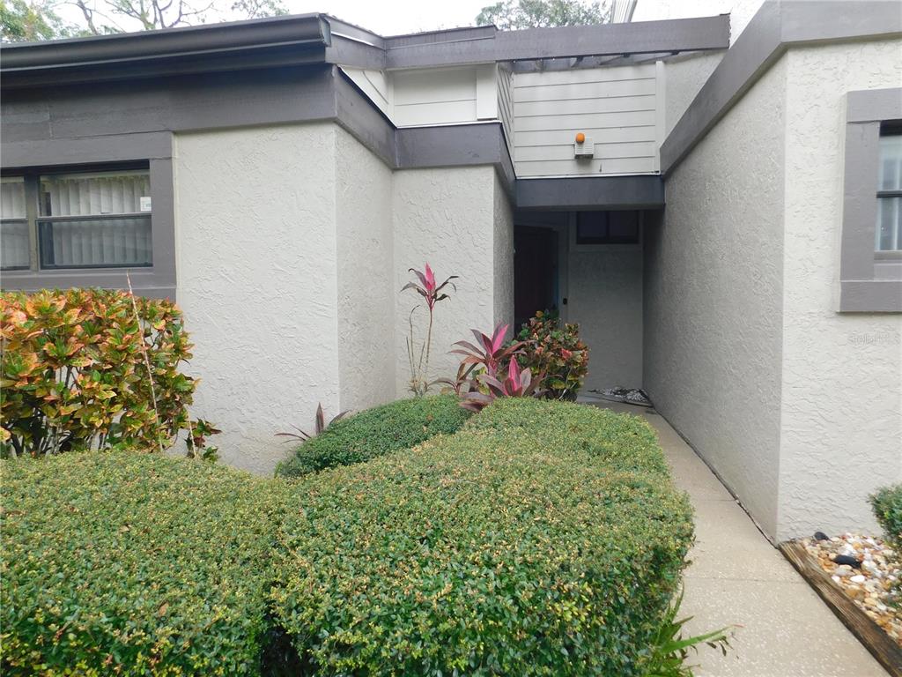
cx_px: 451
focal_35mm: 23
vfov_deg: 58.9
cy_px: 338
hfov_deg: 73.9
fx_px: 599
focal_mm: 4
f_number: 3
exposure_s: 1/200
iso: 125
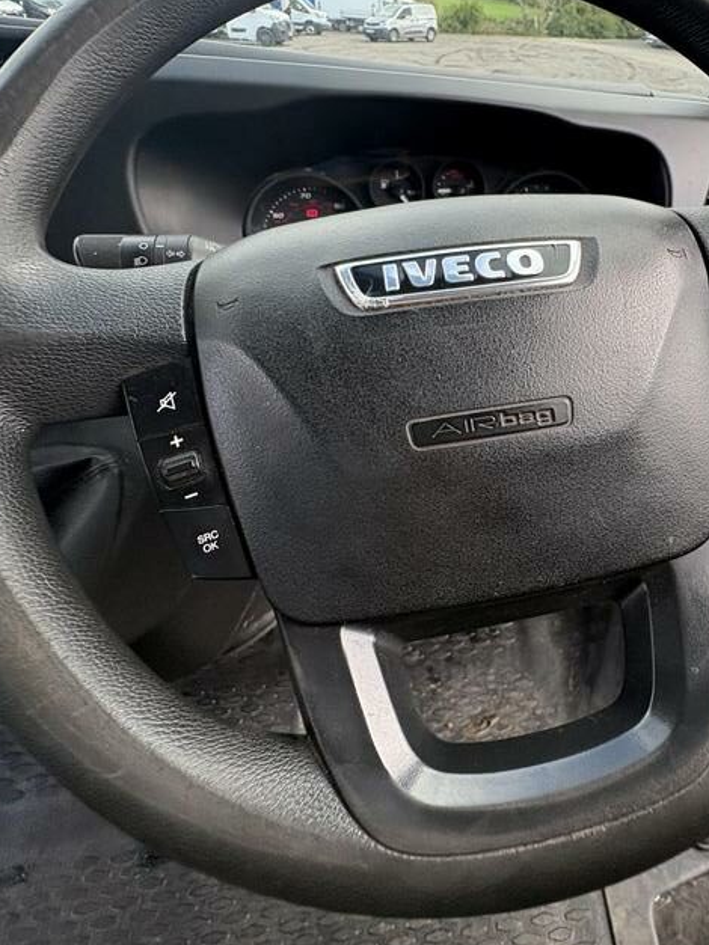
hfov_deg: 64.0
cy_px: 356
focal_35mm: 20
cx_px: 483
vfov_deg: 80.3
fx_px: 546
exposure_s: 1/143
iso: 100
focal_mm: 2.22
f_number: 2.2
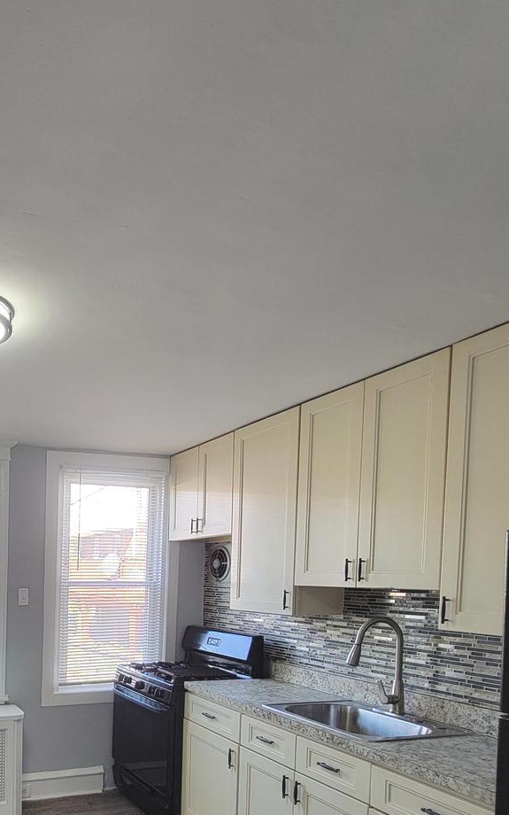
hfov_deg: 46.6
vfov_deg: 72.5
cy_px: 599
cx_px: 31
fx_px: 510
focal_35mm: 23
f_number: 2.2
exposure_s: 1/60
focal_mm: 2.2
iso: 100
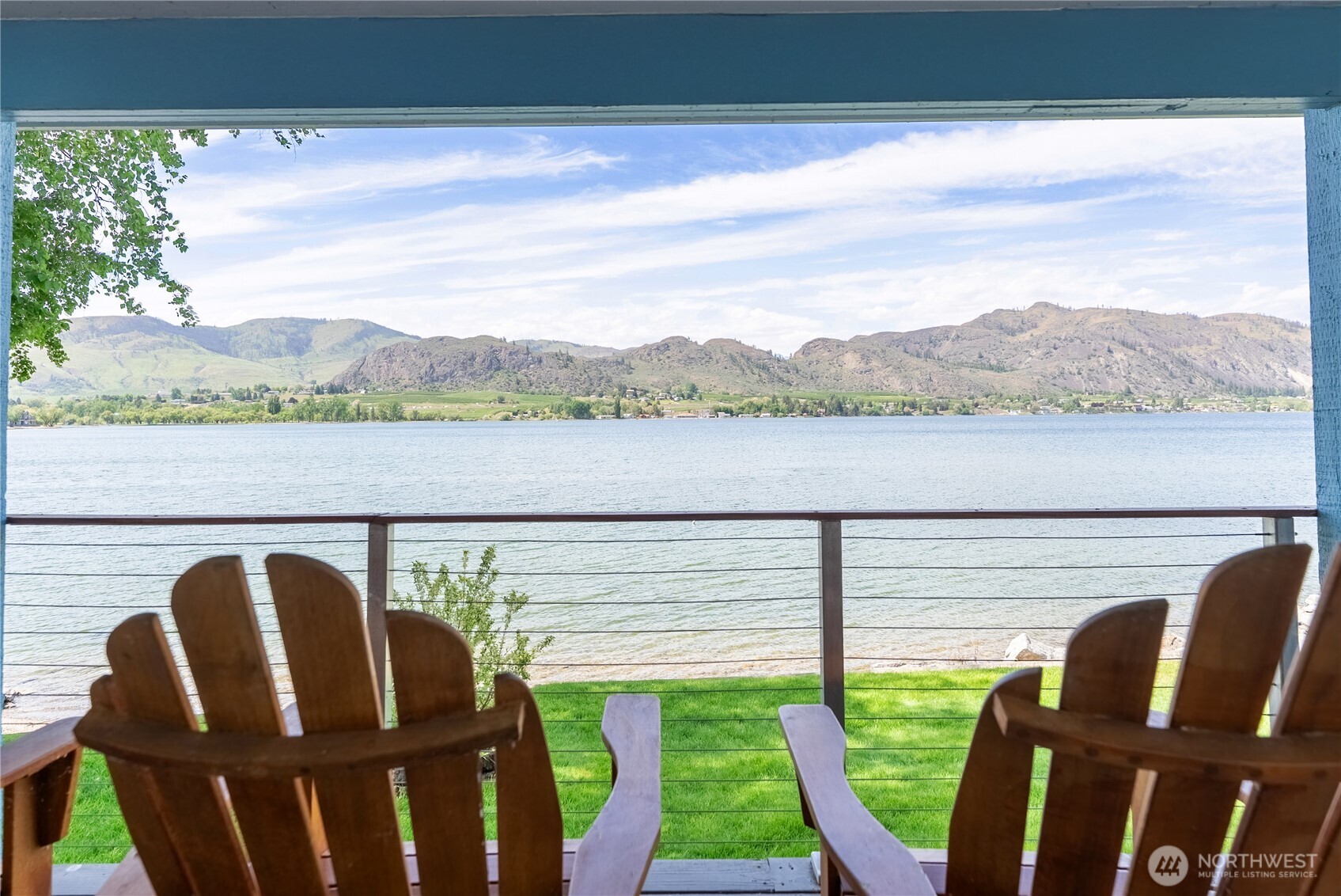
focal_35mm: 19
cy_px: 448
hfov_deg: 85.7
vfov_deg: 63.5
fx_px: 723
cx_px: 670
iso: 100
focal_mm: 19.4
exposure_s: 1/2500
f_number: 6.3
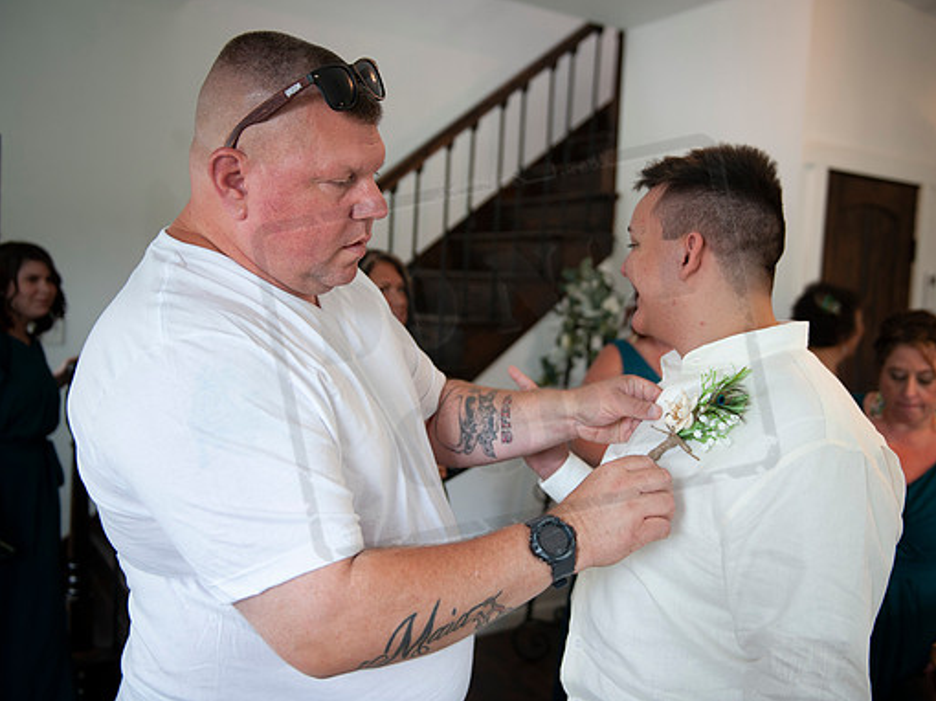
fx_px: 946
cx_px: 516
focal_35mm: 35
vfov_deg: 40.7
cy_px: 352
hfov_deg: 52.6
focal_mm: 32
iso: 400
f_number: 2.8
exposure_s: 1/200
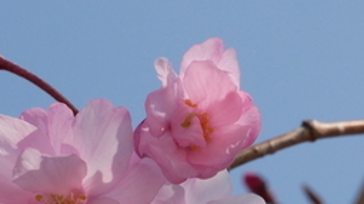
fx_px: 2971
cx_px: 151
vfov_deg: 3.9
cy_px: 275
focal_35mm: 308
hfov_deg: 7.0
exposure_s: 1/1600
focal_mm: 60
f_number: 11
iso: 800
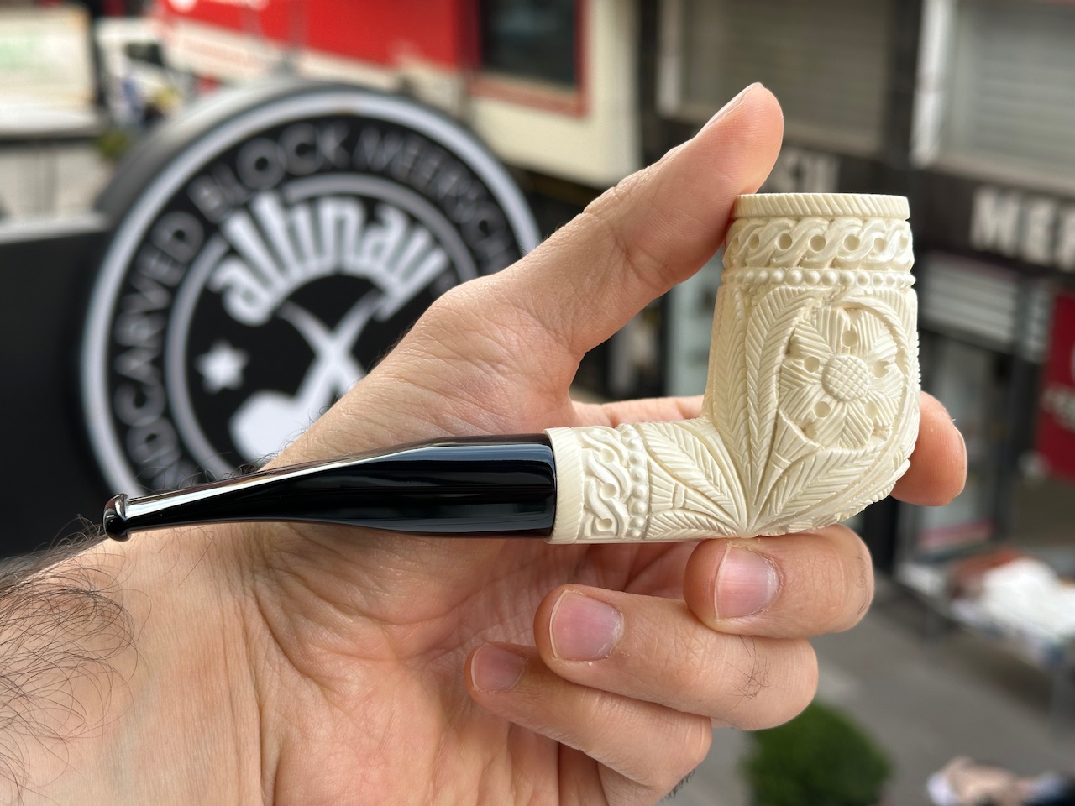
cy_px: 403
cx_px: 538
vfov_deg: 30.3
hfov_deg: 39.7
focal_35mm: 48
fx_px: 1491
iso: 64
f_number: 1.78
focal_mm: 6.86
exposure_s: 1/317
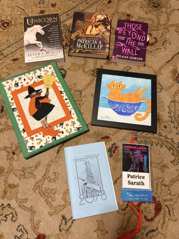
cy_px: 120
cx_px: 90
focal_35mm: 26
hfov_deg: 53.1
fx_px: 179
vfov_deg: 67.3
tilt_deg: -70.3
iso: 500
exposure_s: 1/40
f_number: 1.6
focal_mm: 5.96
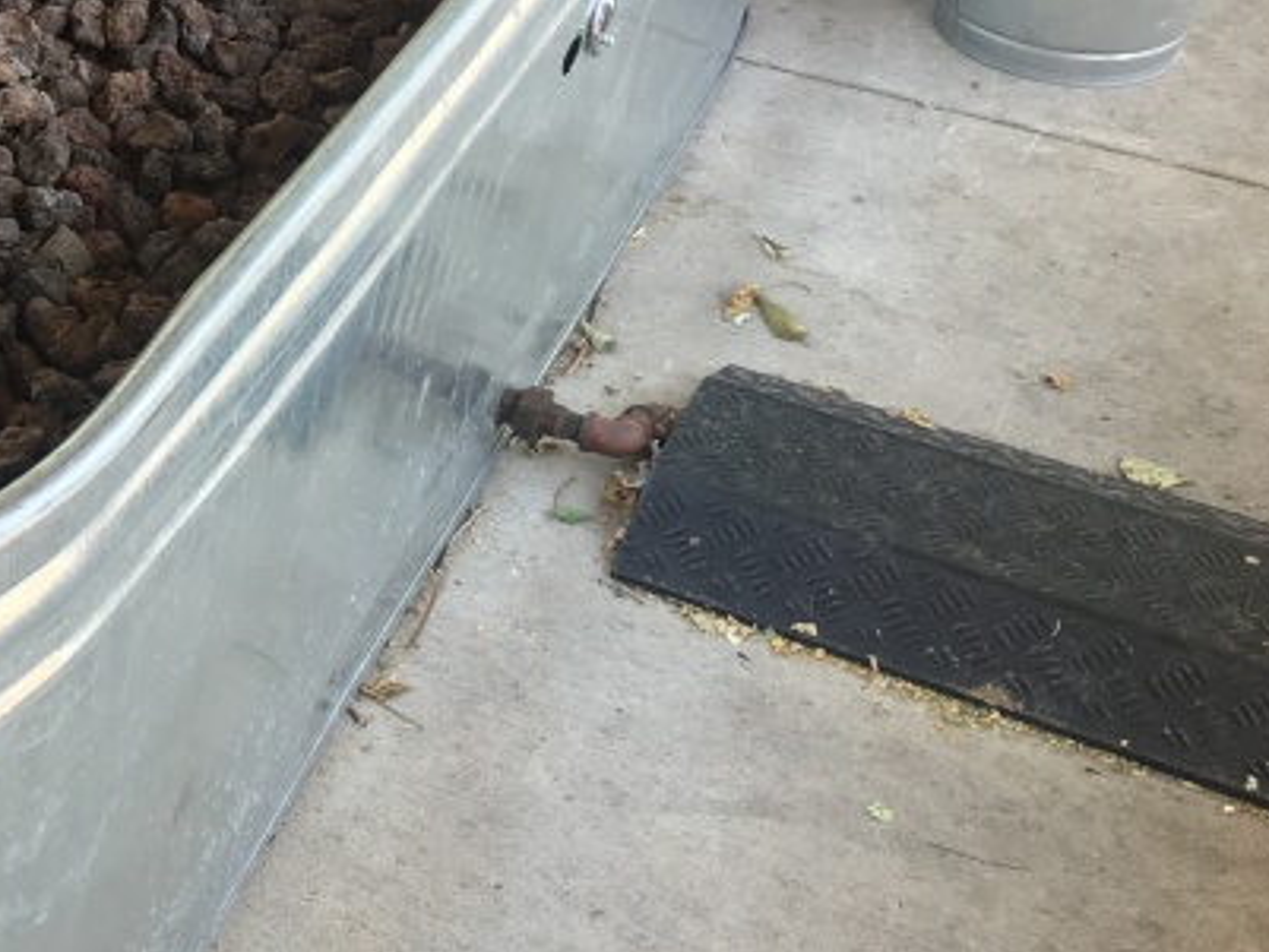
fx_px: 2714
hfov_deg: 23.8
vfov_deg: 19.4
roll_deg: +5.2
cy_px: 22
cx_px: -282
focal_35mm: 74
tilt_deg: -30.2
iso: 32
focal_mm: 4.15
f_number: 2.2
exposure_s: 1/60
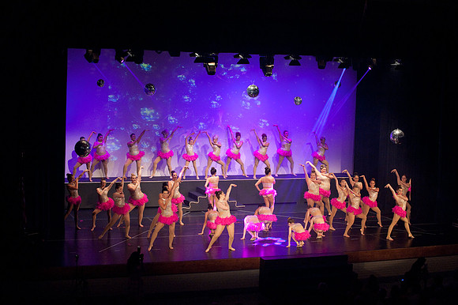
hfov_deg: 28.9
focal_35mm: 70
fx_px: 890
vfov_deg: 19.4
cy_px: 152
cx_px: 229
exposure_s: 1/200
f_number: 4
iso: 3200
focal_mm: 70
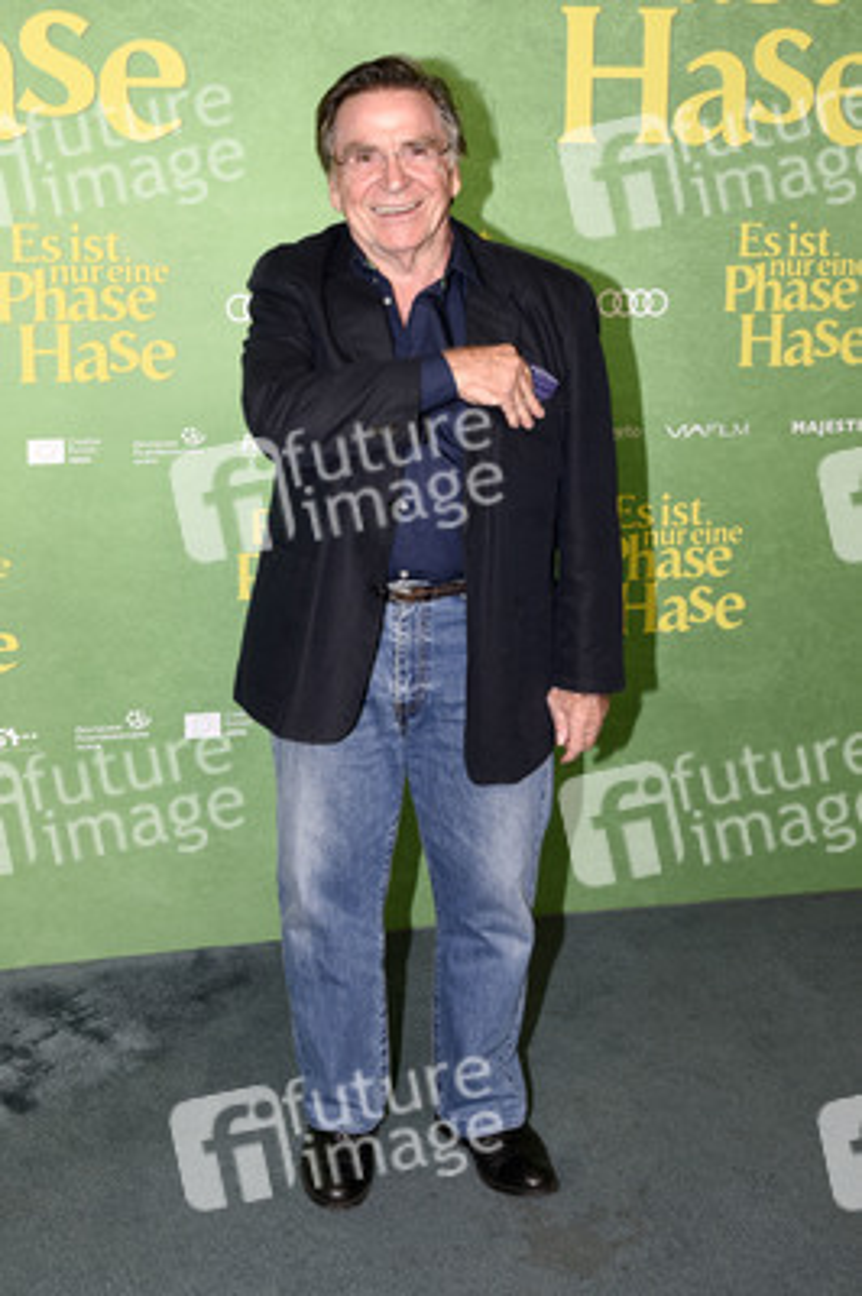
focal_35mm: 38
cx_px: 431
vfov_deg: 50.7
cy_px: 648
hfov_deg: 35.0
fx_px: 1367
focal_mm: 38
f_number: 6.3
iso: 500
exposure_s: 1/125
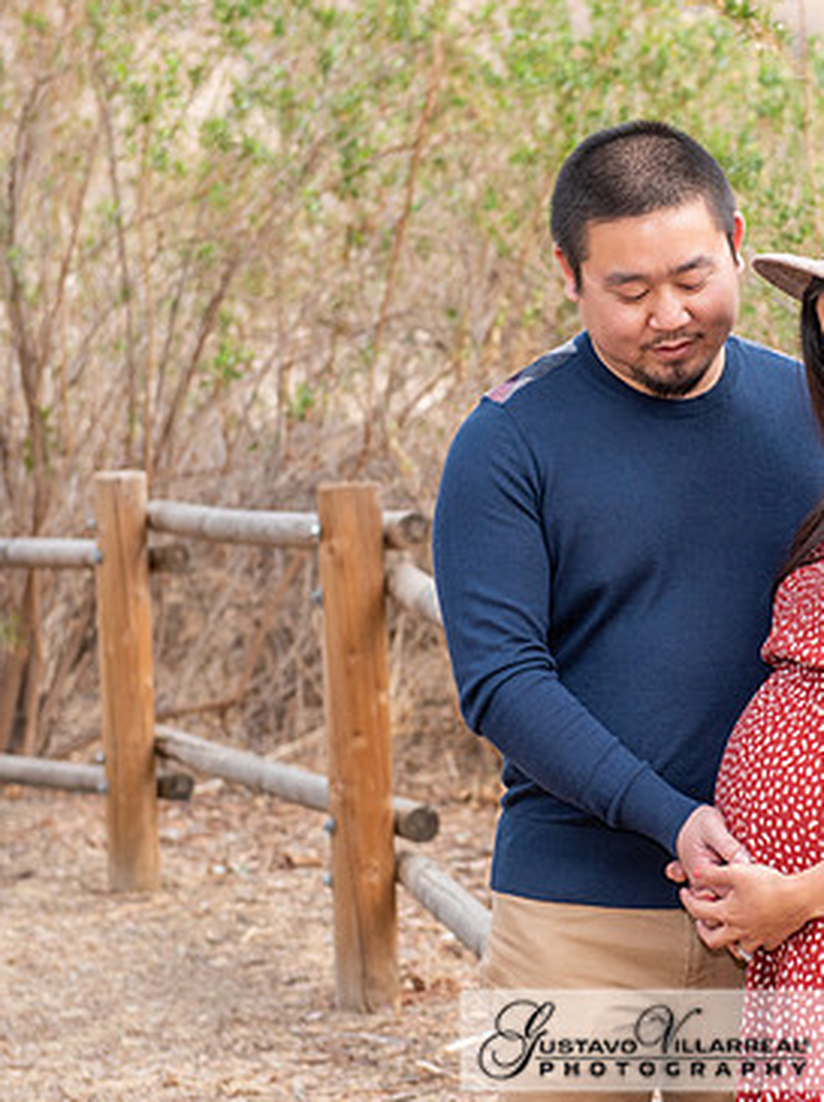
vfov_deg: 17.7
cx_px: 792
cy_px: 562
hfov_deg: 13.2
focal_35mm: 111
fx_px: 3529
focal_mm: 62
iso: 500
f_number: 5
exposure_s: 1/125
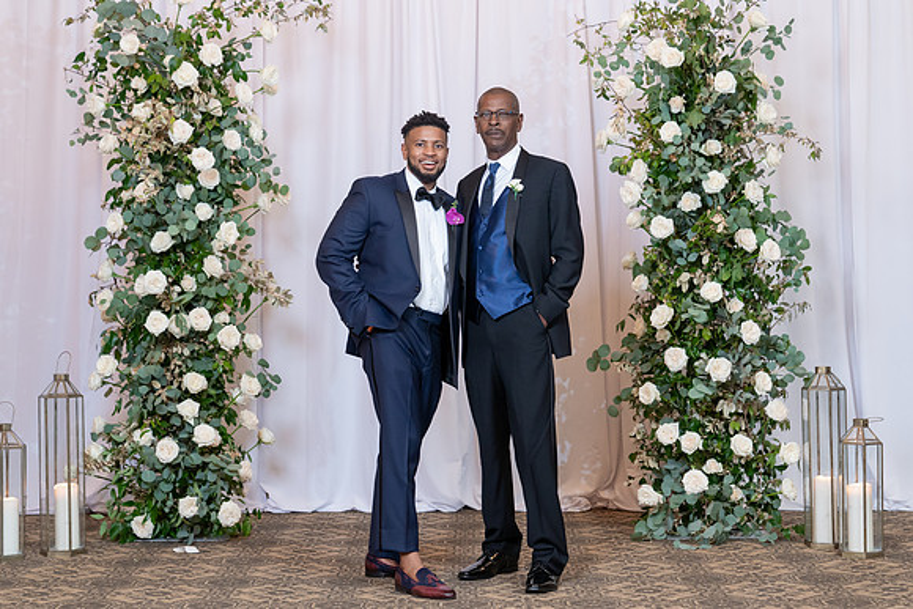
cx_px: 446
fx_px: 1646
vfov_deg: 21.0
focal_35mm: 65
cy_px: 271
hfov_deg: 31.0
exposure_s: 1/125
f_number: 4
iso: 2000
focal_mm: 58
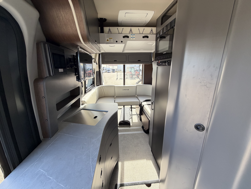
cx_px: 126
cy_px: 94
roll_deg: -0.9
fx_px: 102
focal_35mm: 14
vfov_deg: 85.7
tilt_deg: -13.5
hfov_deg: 102.1
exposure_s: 1/121
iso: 100
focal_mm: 2.22
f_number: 2.2
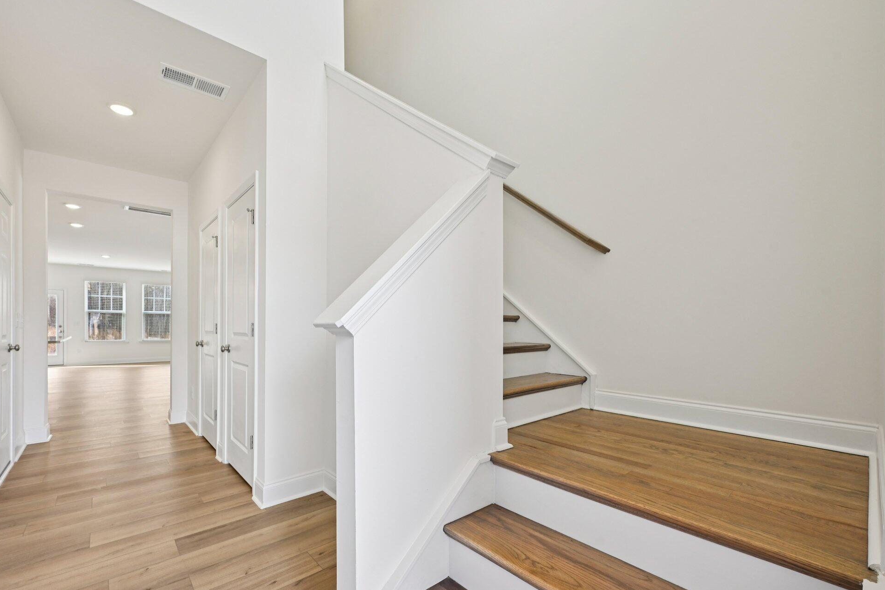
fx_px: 369
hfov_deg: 100.3
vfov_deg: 77.3
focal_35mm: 15
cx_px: 417
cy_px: 307
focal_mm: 14
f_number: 8
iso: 180
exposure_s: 1/40
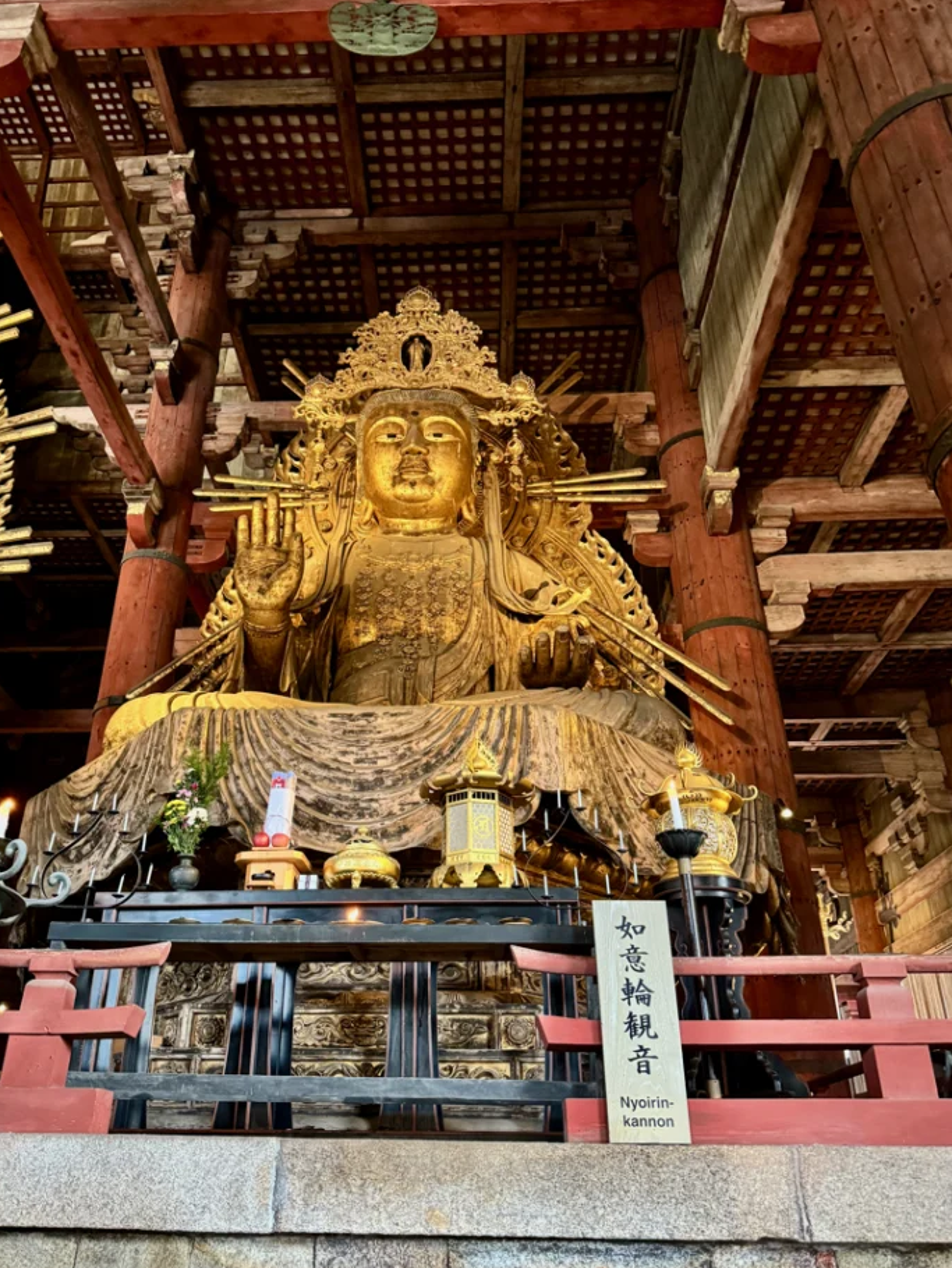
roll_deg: -0.6
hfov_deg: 51.3
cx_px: 428
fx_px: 990
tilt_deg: +28.7
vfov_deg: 65.3
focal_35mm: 27
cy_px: 642
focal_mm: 6.86
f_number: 1.78
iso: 800
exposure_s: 1/43
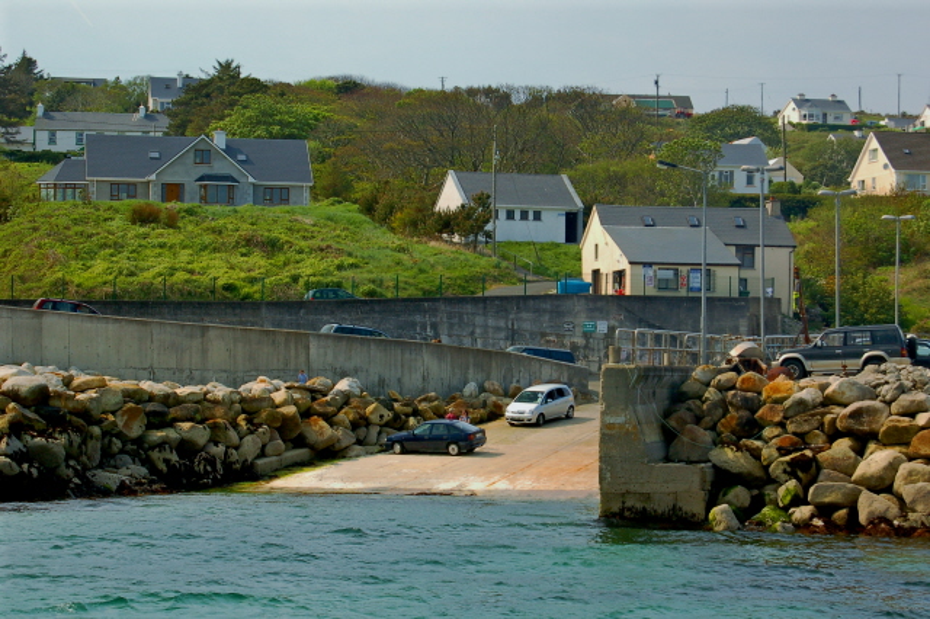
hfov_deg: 24.6
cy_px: 310
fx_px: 2130
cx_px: 465
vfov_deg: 16.5
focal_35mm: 82
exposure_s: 1/125
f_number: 9
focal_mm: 55
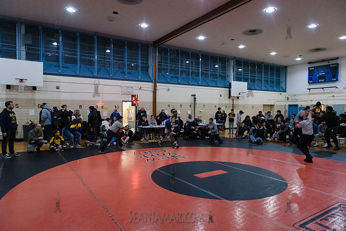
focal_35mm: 24
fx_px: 231
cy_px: 116
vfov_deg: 53.2
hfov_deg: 73.7
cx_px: 173
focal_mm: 24
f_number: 3.2
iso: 8000
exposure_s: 1/400
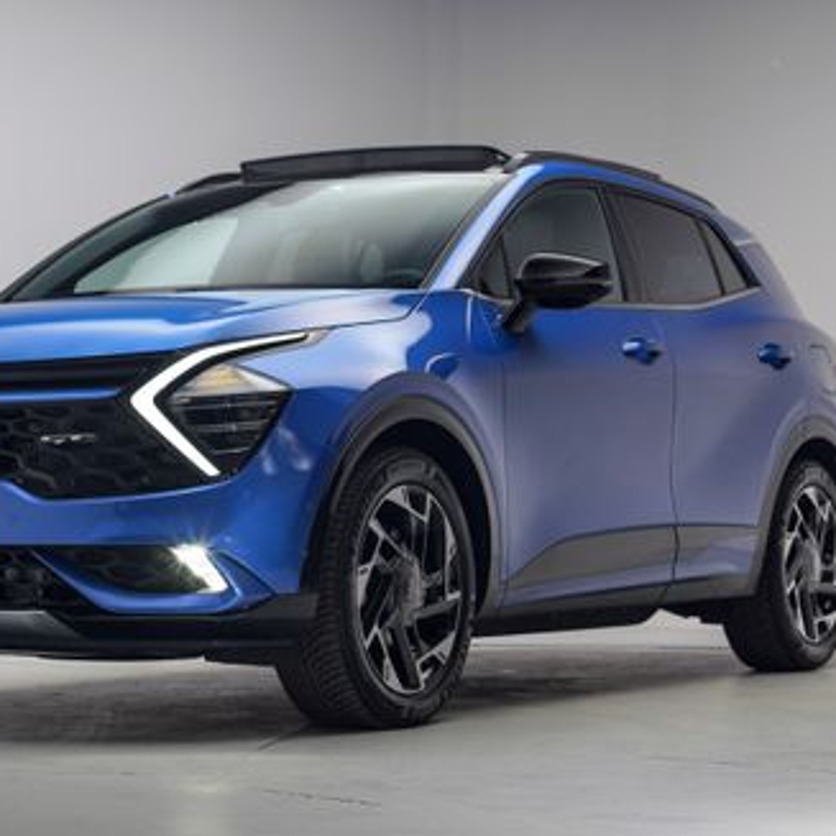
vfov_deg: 26.5
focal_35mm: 65
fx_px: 1776
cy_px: 421
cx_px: 284
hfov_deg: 26.4
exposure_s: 1/13
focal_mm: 50
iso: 100
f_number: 4
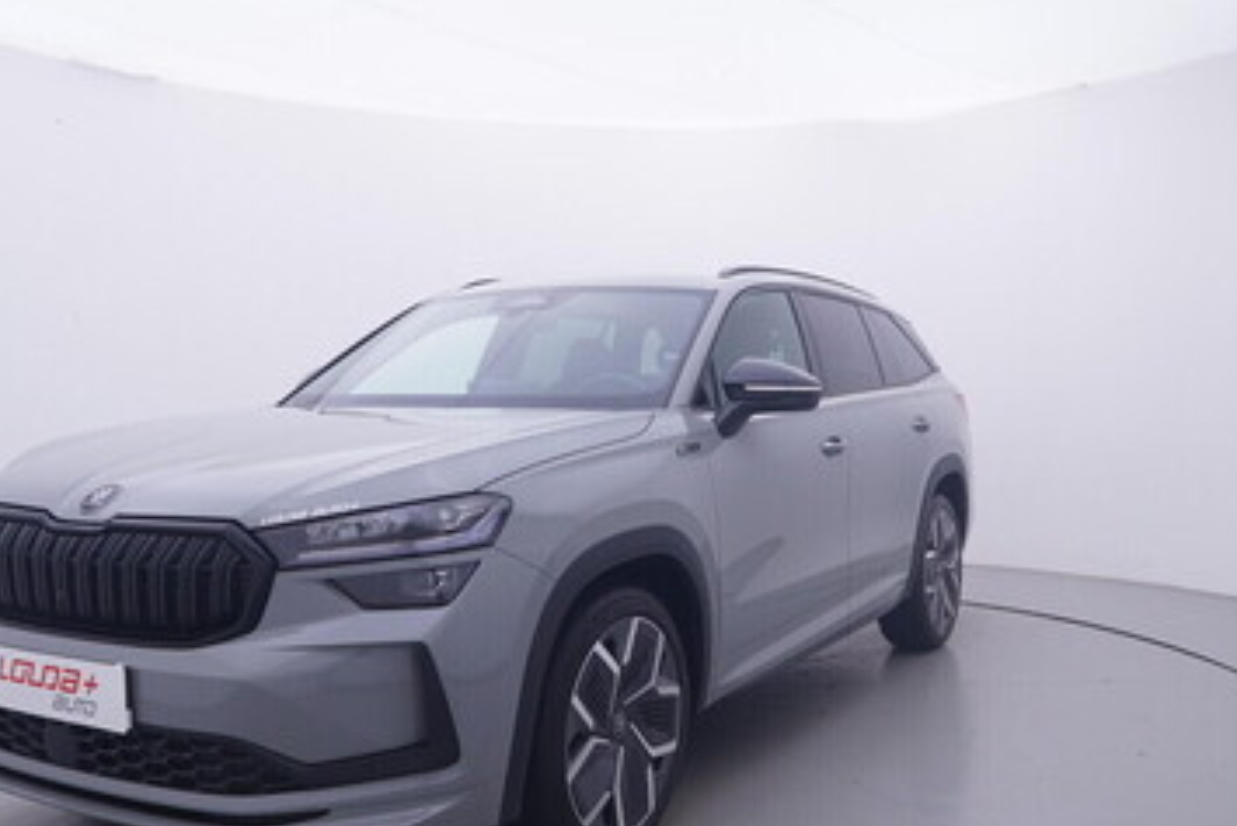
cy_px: 448
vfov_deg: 38.1
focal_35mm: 35
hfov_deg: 54.6
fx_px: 1195
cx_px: 678
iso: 200
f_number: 5
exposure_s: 1/80
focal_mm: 15
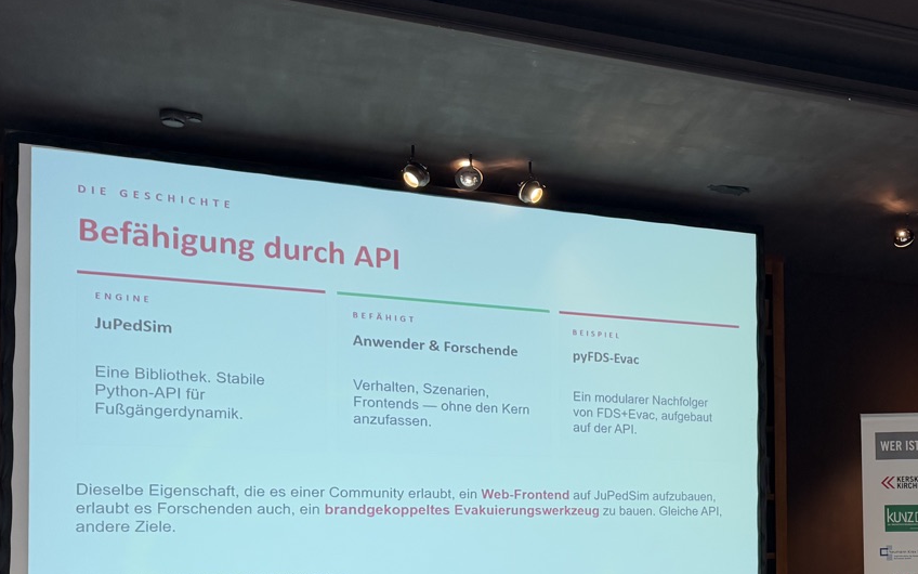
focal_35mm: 48
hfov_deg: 39.4
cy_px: 501
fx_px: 1201
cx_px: 792
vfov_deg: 26.1
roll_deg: +0.6
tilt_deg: +2.9
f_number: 1.78
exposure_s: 1/121
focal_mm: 6.76
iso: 200
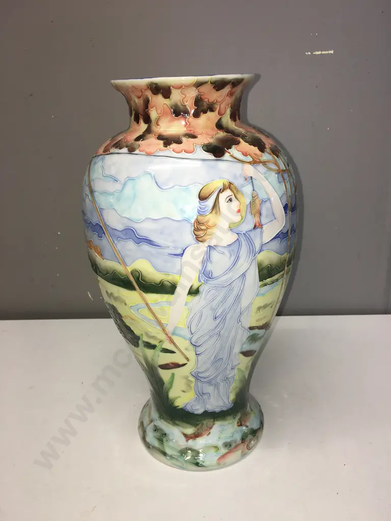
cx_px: 196
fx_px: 437
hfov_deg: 48.2
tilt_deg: -18.4
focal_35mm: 29
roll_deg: +1.6
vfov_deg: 61.7
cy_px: 260
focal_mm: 4.15
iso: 25
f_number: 2.2
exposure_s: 1/46
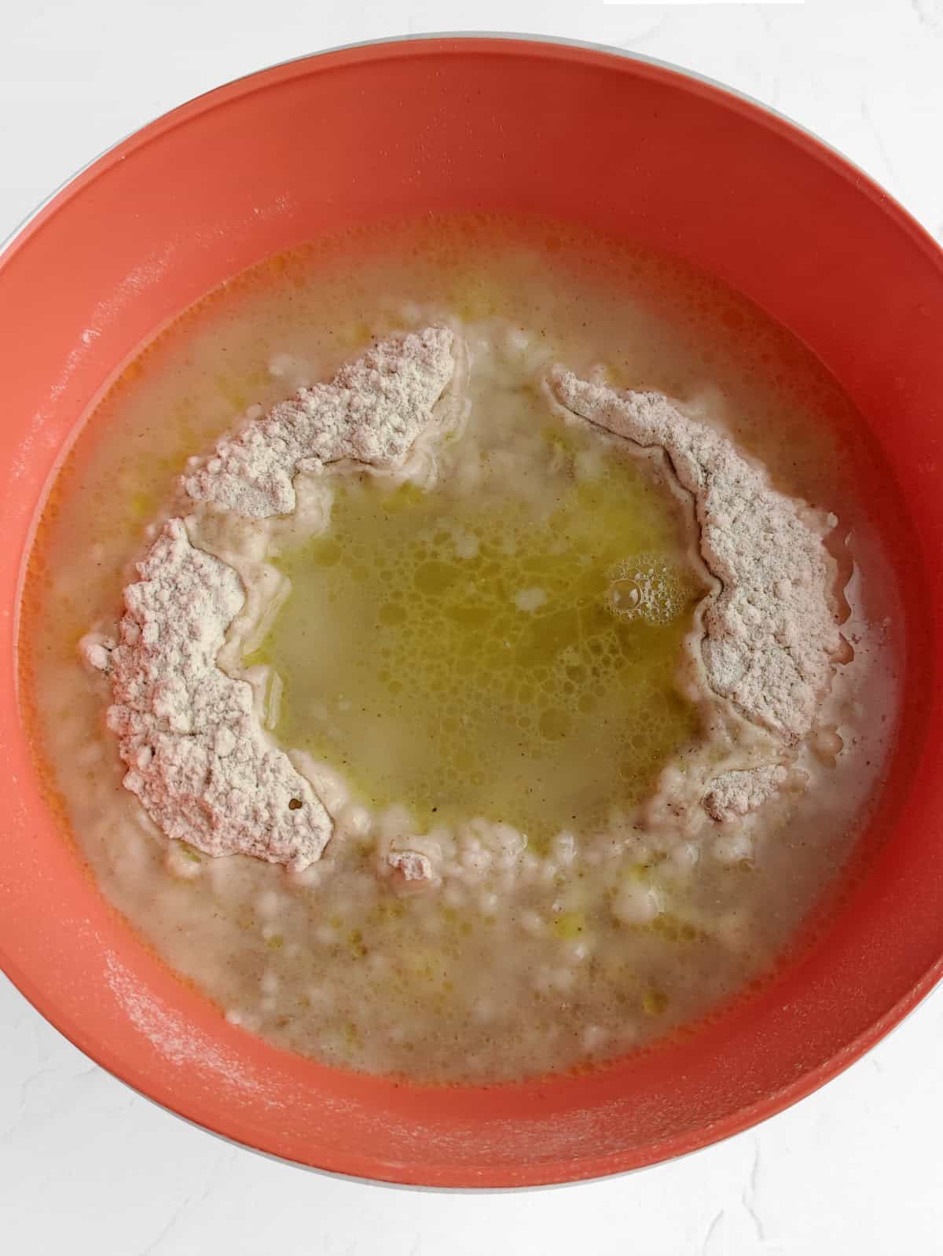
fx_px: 907
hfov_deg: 54.9
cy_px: 628
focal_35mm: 25
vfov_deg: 69.4
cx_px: 472
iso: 50
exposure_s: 1/193
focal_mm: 5.4
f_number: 1.9
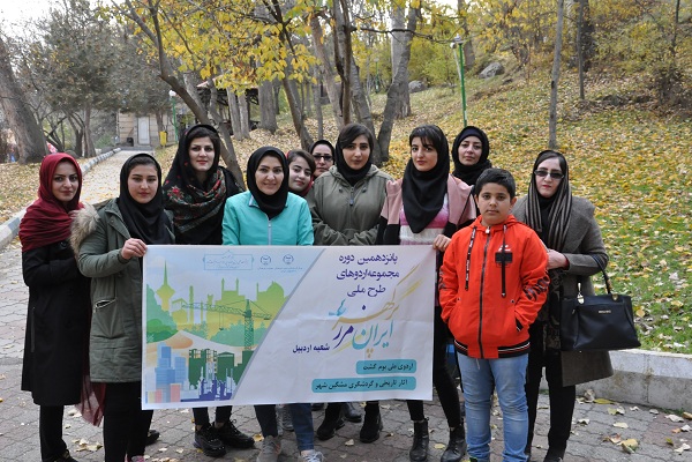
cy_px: 231
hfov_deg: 46.4
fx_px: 807
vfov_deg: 31.9
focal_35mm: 42
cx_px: 346
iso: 1250
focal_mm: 28
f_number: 10
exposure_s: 1/100
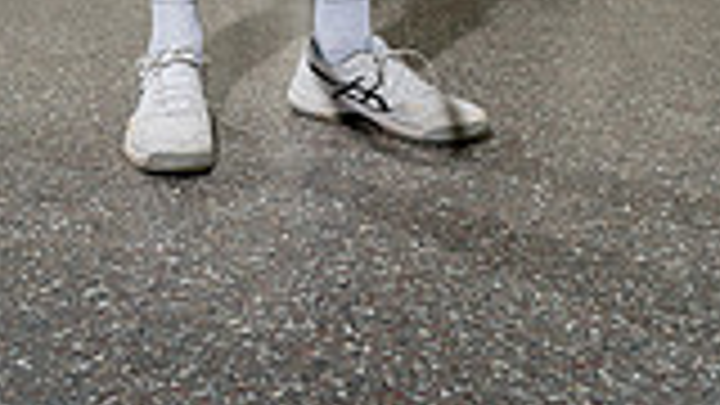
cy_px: -540
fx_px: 1126
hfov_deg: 35.4
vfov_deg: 14.4
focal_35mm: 59
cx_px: 342
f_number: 5.6
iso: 1250
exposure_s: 1/250
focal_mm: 20
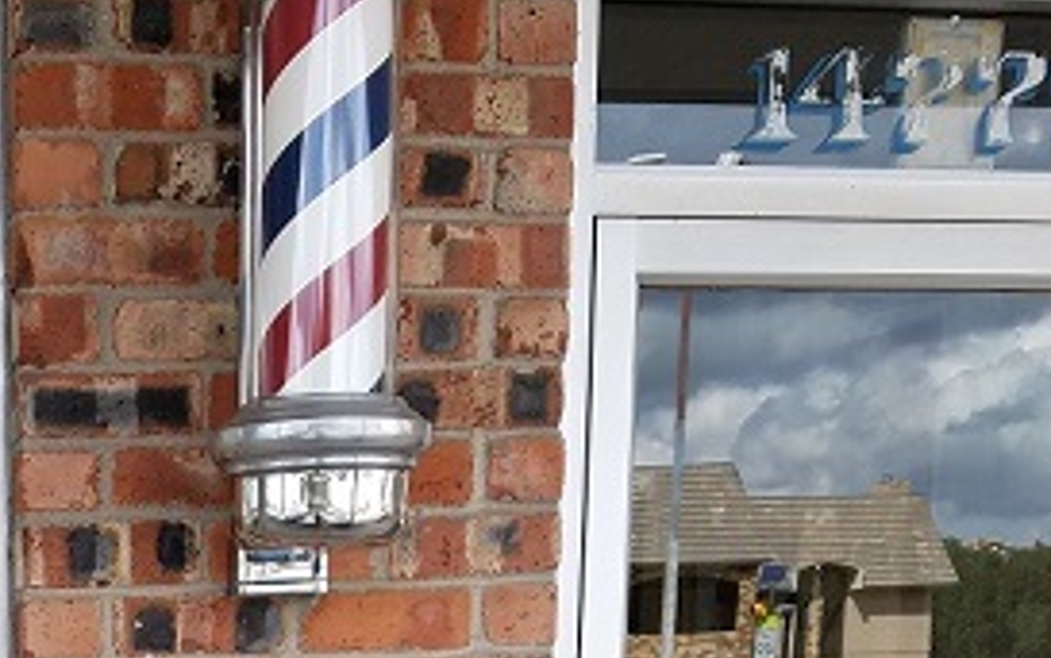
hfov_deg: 26.1
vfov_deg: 16.0
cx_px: -40
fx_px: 2121
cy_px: 1029
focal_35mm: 74
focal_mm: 4.2
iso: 50
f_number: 1.7
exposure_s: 1/640
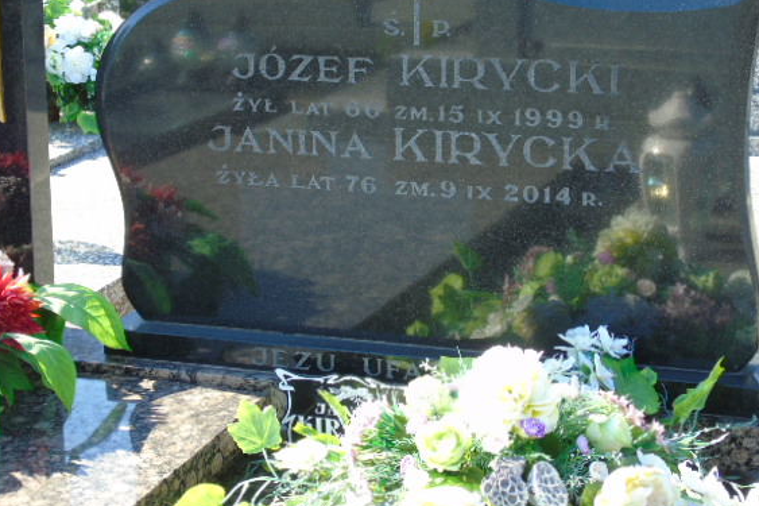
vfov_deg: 16.2
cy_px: 189
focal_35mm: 84
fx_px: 1770
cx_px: 417
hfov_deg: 24.2
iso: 80
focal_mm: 13
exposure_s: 1/80
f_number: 4.7
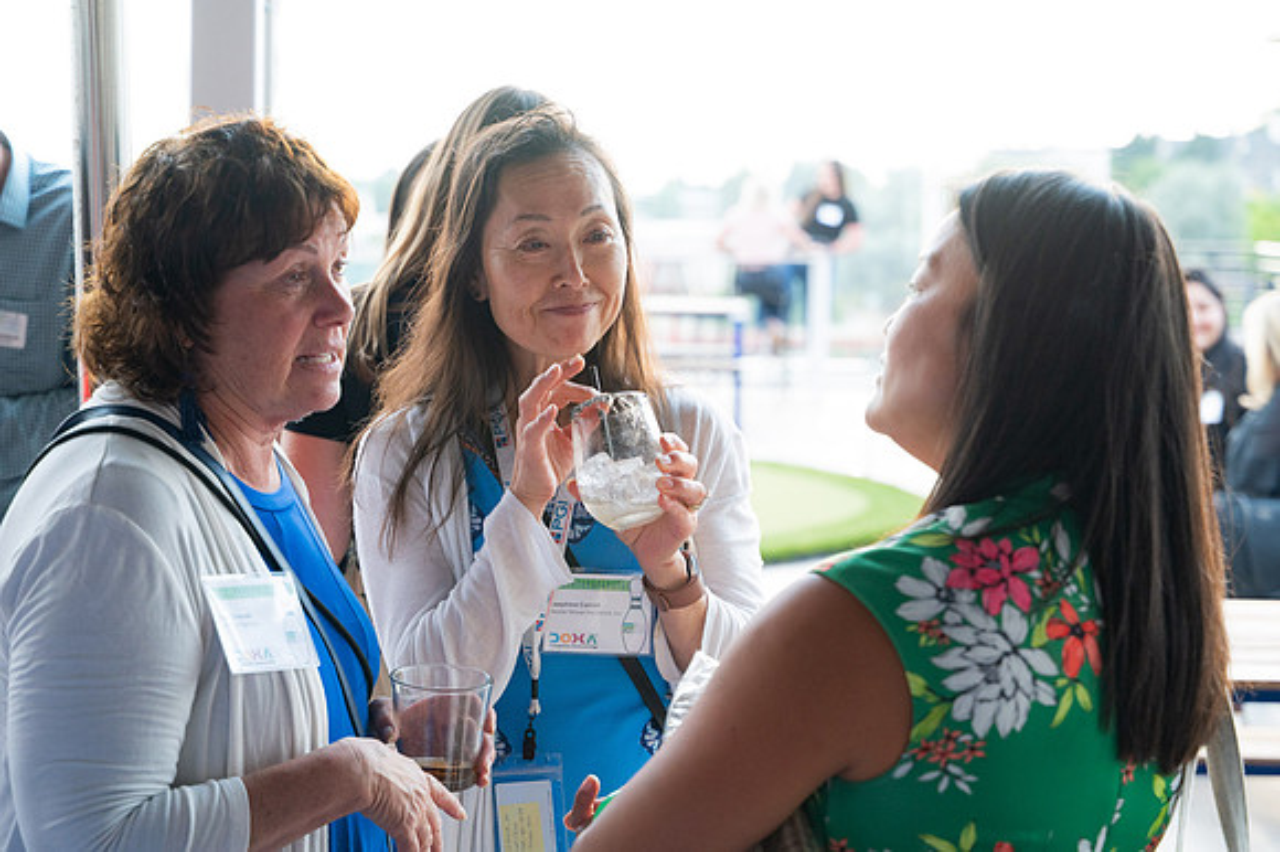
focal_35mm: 81
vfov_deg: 16.8
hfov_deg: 25.1
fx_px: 2879
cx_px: 589
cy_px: 410
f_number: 4.5
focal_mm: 75
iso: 1250
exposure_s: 1/640
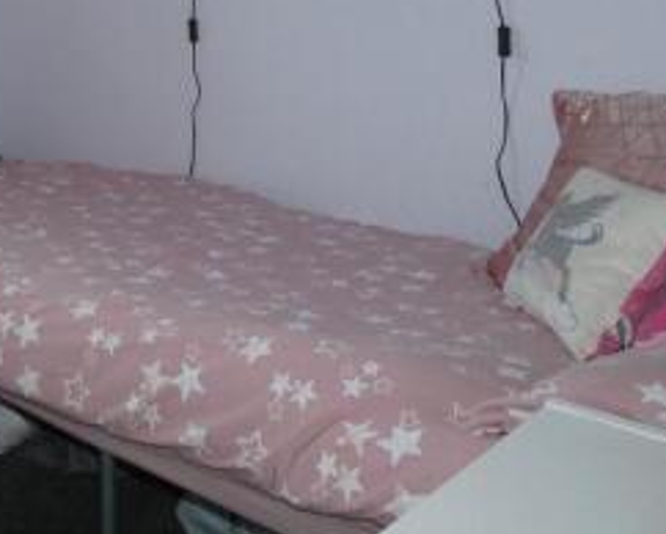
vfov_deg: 29.4
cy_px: -32
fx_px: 927
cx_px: -76
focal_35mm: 47
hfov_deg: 34.0
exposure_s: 1/60
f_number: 2.8
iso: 80
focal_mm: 3.6
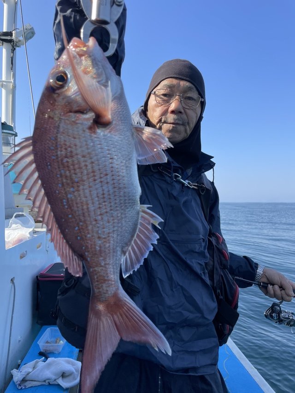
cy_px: 196
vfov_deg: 67.3
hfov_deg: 53.0
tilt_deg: +3.3
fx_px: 296
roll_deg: -3.4
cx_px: 148
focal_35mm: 26
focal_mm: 4.2
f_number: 1.6
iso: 32
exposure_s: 1/1401
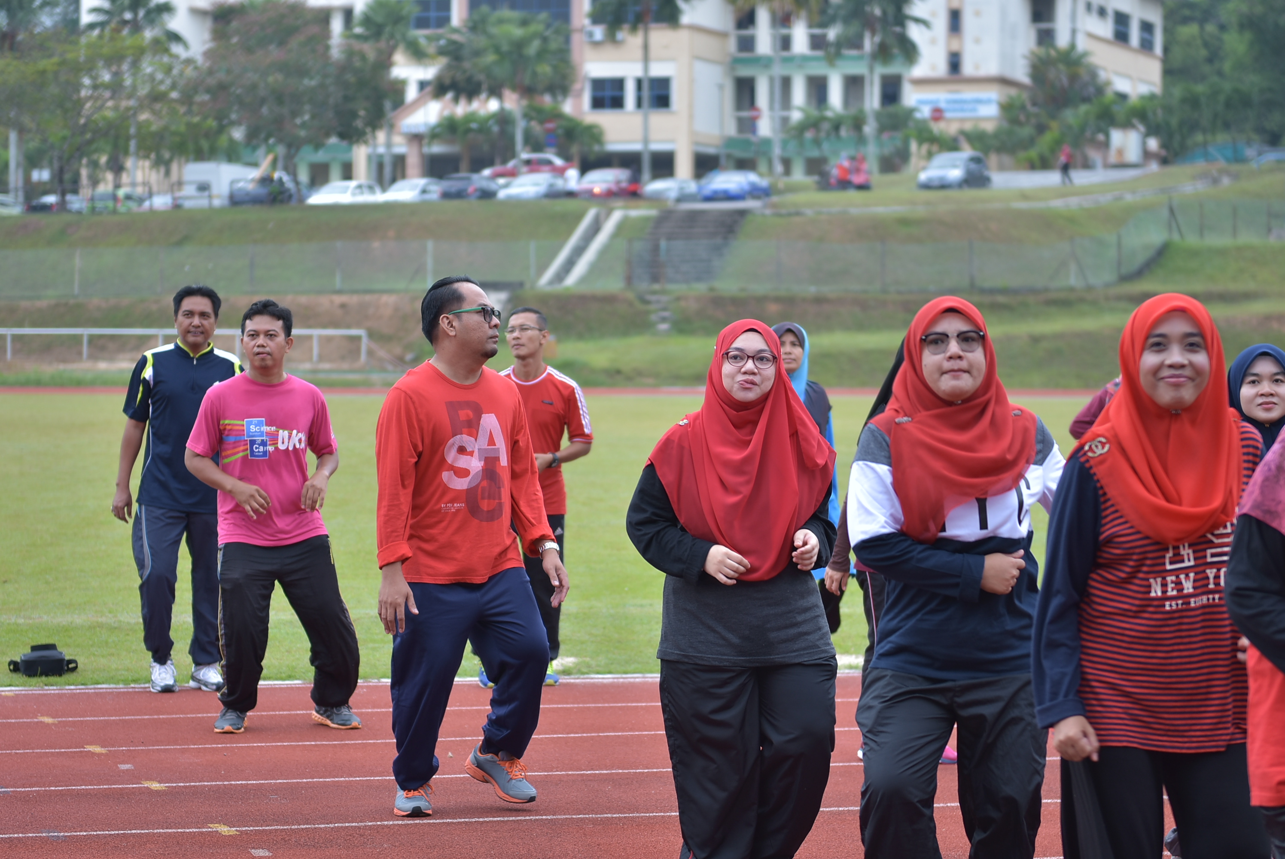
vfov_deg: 13.1
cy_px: 430
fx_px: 3751
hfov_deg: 19.4
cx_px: 642
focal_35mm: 105
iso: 100
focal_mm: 70
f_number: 2.8
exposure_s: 1/200
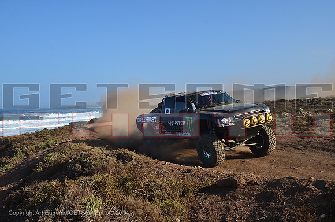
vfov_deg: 34.1
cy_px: 111
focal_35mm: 39
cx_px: 168
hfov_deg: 49.6
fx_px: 362
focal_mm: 26
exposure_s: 1/500
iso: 200
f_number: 7.1
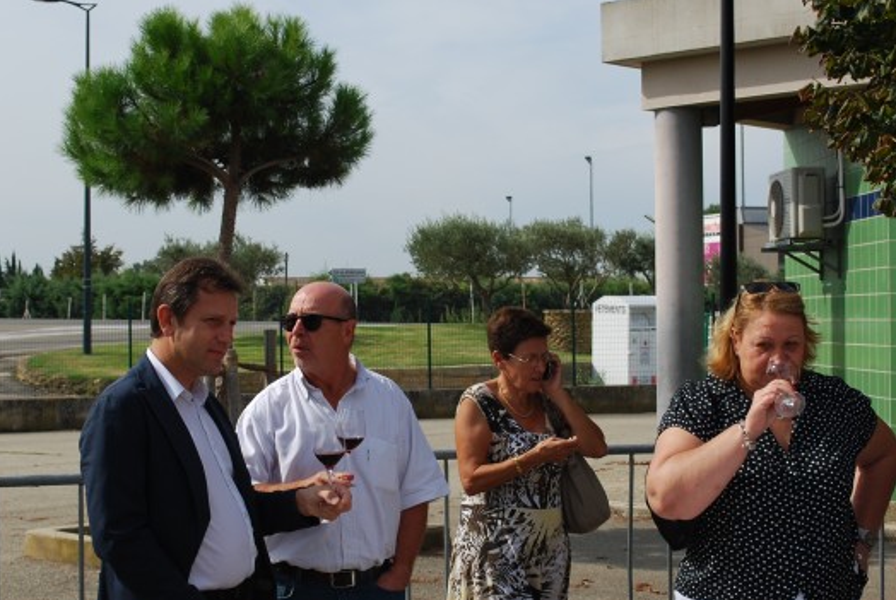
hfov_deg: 30.5
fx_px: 1645
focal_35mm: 66
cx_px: 405
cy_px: 309
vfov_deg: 20.7
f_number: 8
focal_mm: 36
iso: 100
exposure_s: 1/250
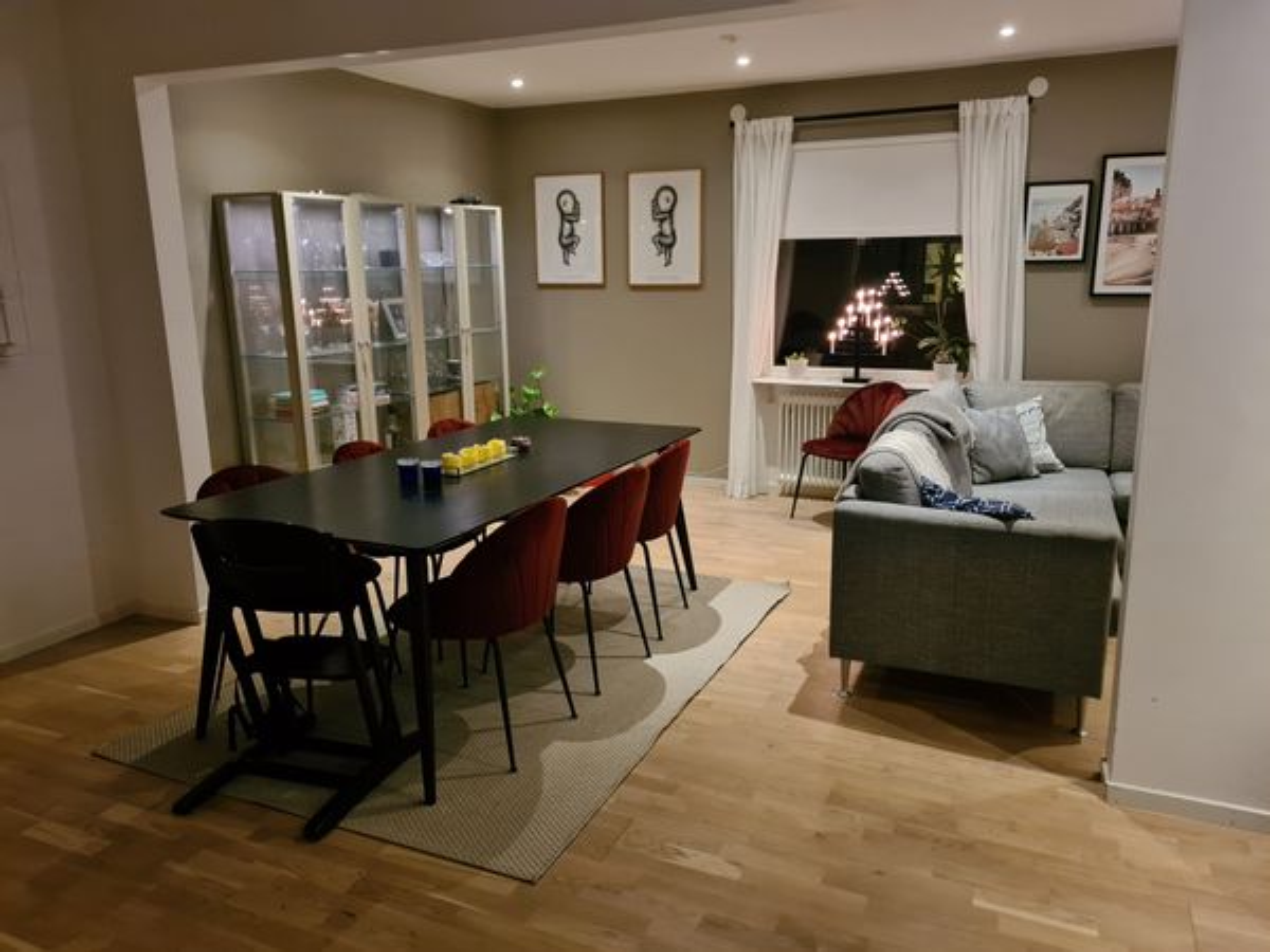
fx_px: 954
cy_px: 476
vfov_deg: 53.1
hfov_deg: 67.3
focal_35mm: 26
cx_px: 635
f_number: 1.8
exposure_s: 1/25
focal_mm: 5.4
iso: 640
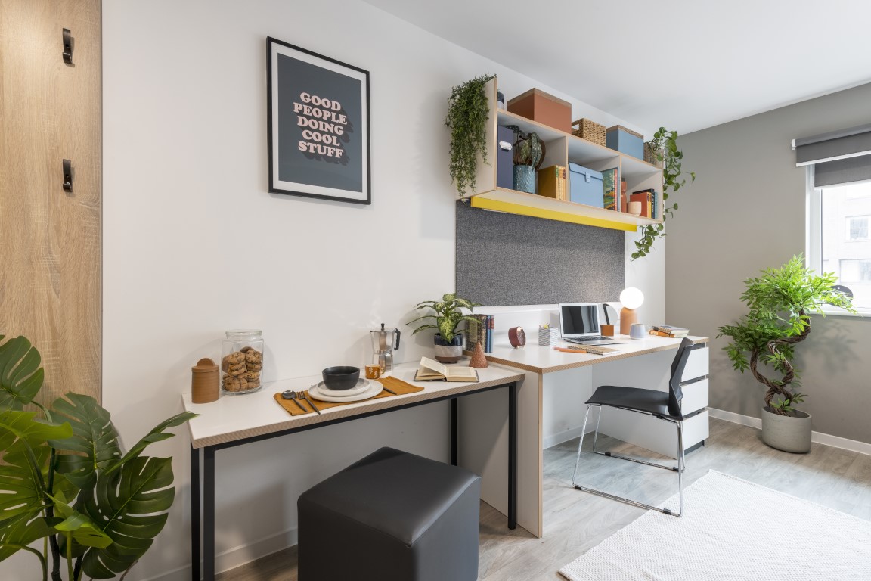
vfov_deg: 73.7
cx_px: 436
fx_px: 387
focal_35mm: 16
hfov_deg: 96.7
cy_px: 290
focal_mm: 16
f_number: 11
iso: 200
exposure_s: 1/3
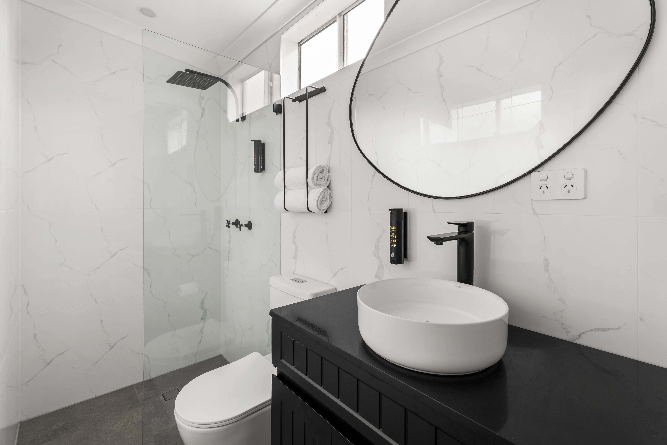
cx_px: 334
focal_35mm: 16
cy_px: 222
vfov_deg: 73.7
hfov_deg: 96.7
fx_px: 296
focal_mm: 16
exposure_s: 2
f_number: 8
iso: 100
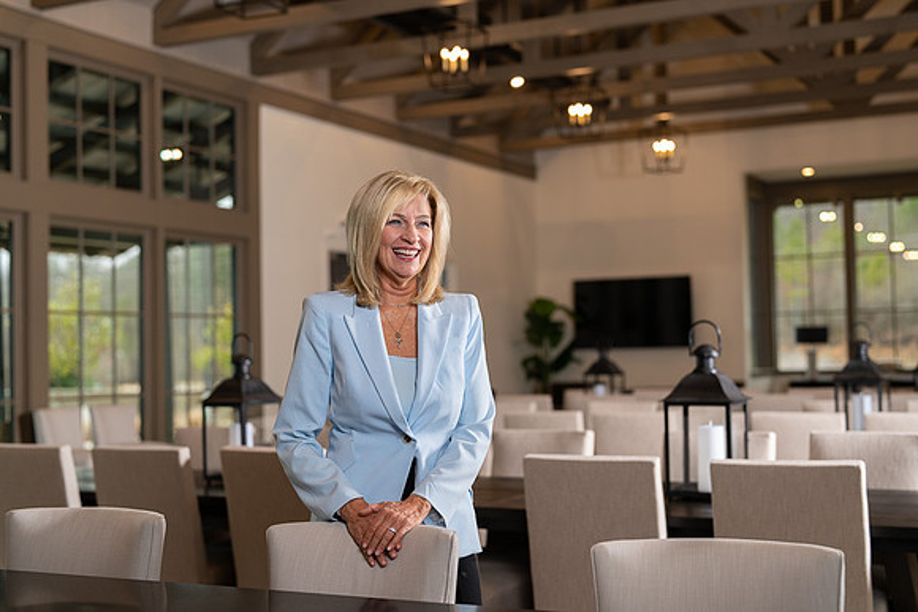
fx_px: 1275
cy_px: 306
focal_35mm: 50
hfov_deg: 39.6
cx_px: 459
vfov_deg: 27.0
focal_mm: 50
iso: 250
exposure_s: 1/160
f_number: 2.2
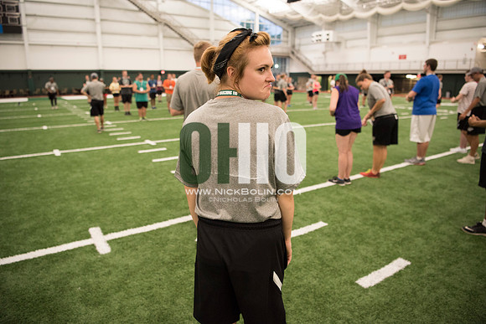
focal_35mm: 24
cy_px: 162
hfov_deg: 73.7
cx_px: 243
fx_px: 324
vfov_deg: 53.2
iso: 2000
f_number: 2.8
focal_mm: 24
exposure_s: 1/200
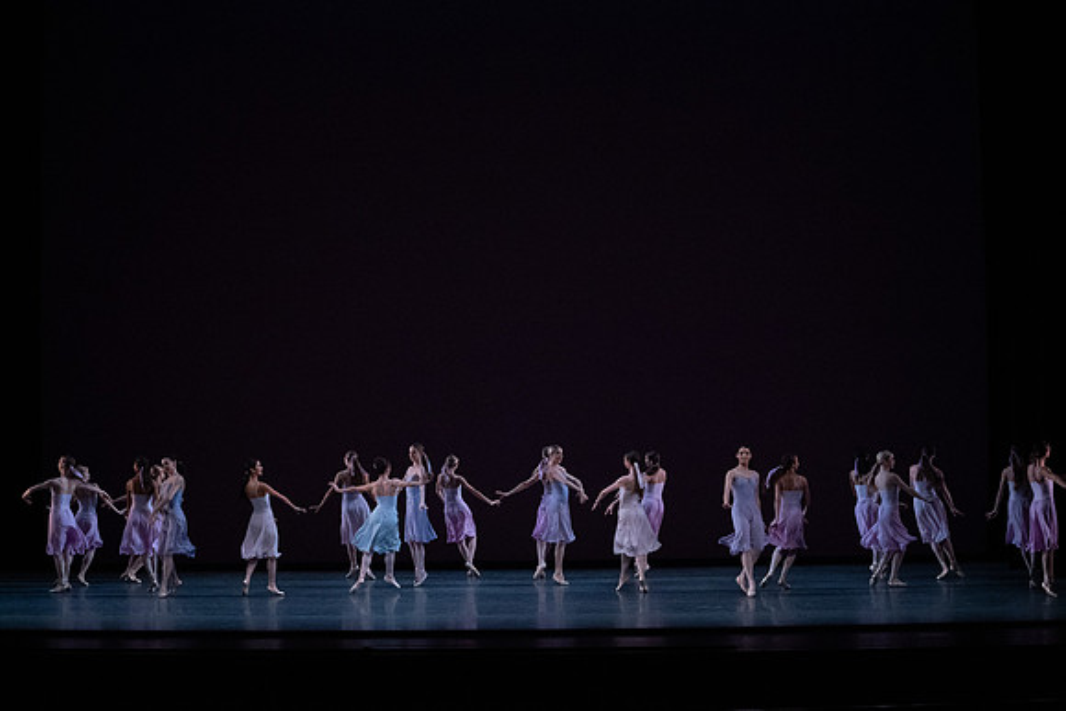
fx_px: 2073
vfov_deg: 19.5
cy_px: 356
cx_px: 533
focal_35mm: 70
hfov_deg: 28.8
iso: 12800
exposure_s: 1/400
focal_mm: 70
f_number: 13
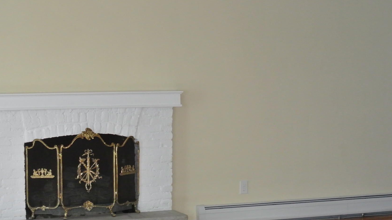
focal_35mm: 89
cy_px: 207
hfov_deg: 23.9
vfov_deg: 13.4
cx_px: 160
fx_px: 925
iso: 800
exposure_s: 1/60
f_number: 4.5
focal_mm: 17.7
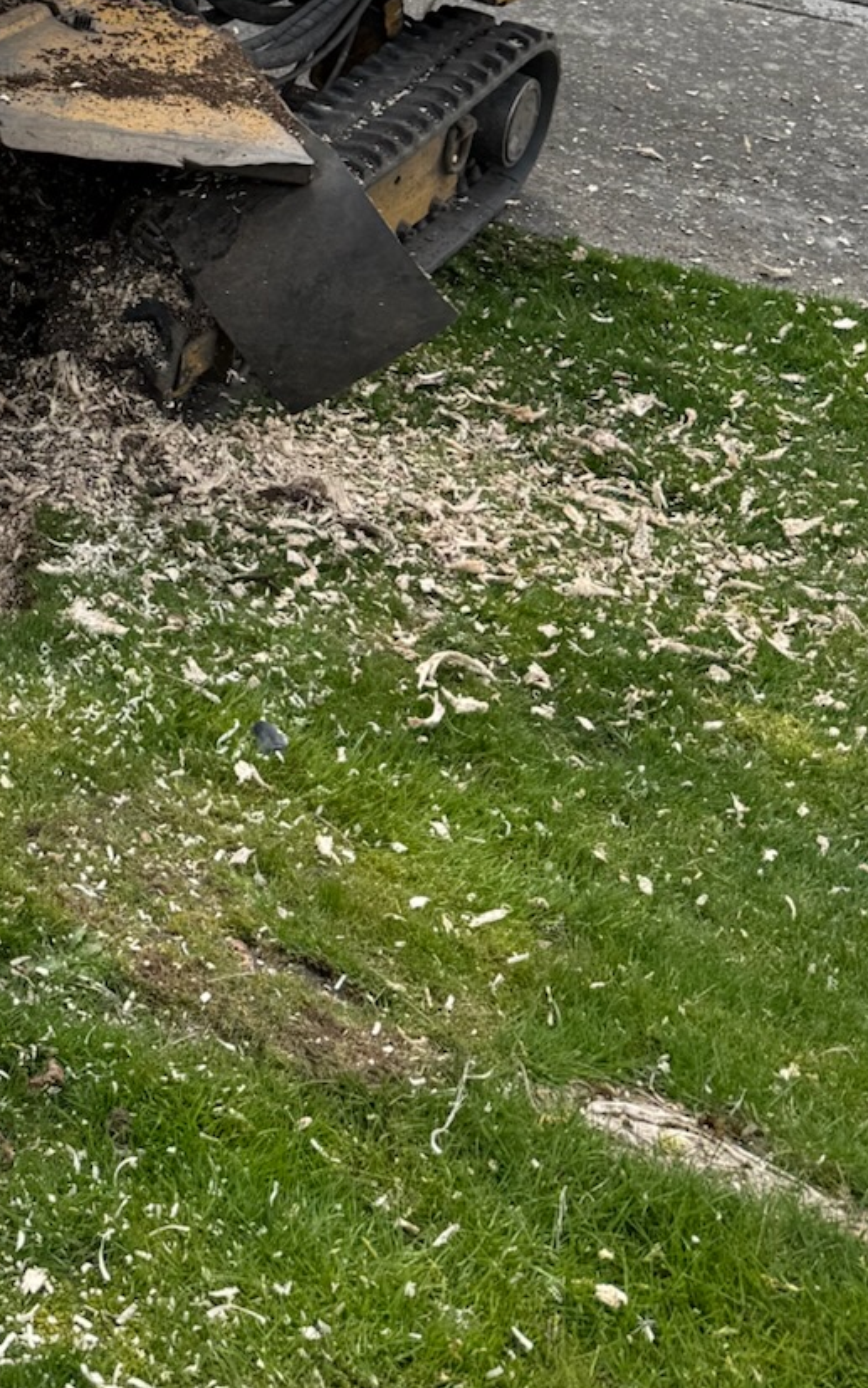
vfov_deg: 30.0
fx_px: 2384
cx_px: -349
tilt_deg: -23.4
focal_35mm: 63
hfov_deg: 18.7
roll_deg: +4.0
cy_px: -32
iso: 80
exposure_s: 1/2445
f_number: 1.78
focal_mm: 6.76
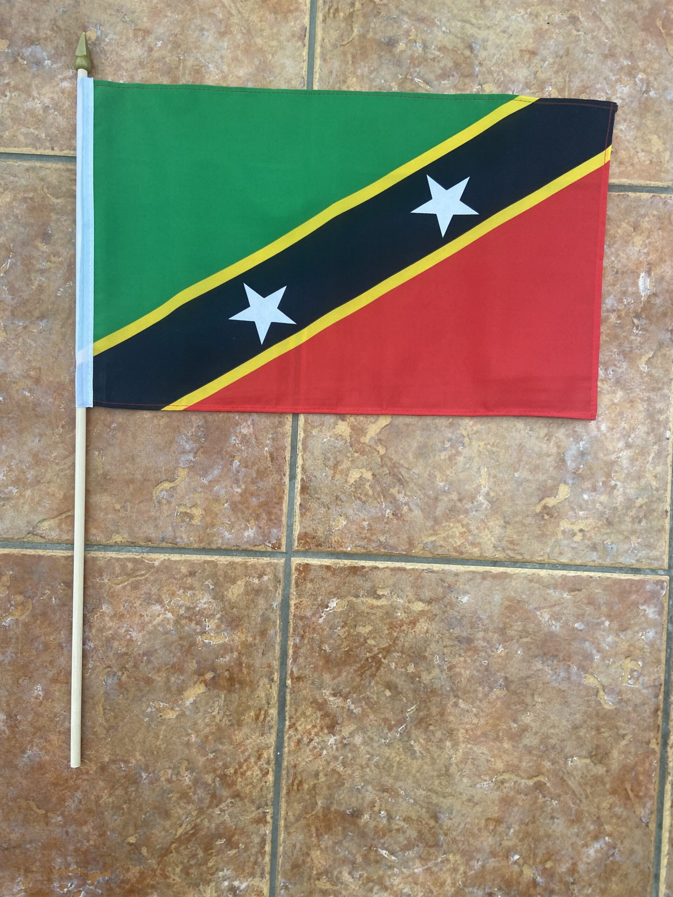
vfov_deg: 67.3
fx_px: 674
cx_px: 336
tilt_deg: -88.5
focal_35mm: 26
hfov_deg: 53.1
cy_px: 448
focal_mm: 4.25
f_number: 1.8
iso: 125
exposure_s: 1/121
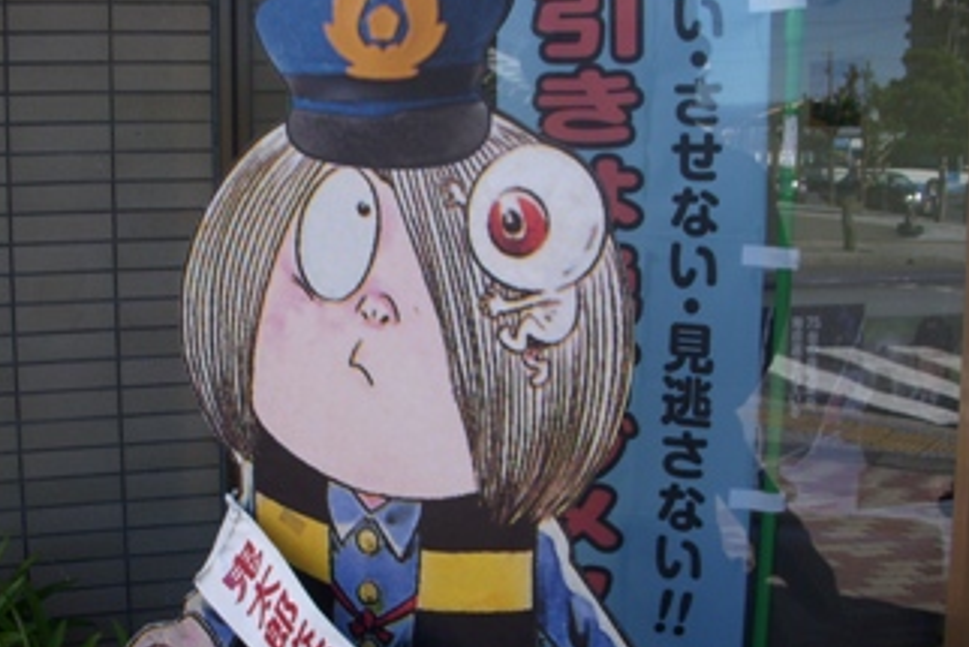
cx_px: 430
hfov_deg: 36.2
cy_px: 427
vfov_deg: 24.5
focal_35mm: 55
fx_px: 1481
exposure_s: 1/320
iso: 100
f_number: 3.3
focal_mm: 6.3
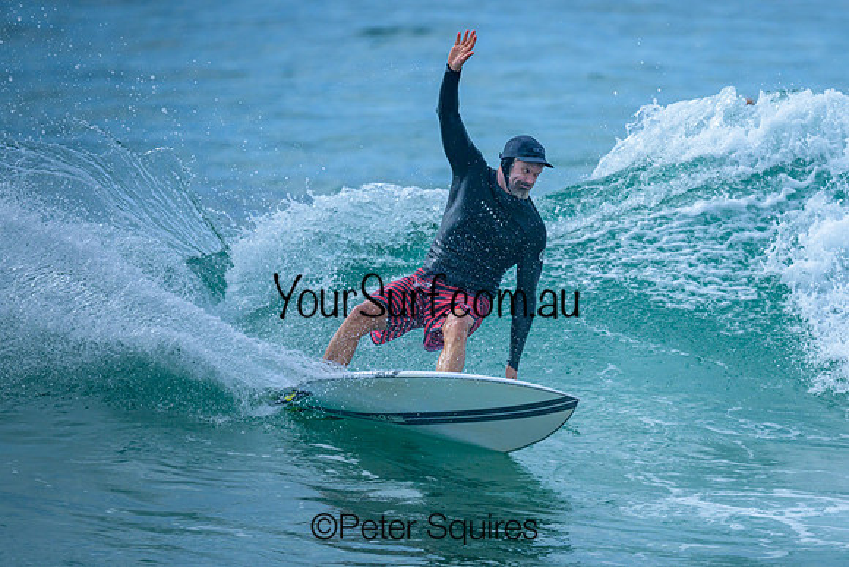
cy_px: 329
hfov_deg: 1.9
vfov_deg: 1.3
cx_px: 540
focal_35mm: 1063
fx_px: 25080
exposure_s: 1/3200
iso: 320
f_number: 6.3
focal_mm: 800
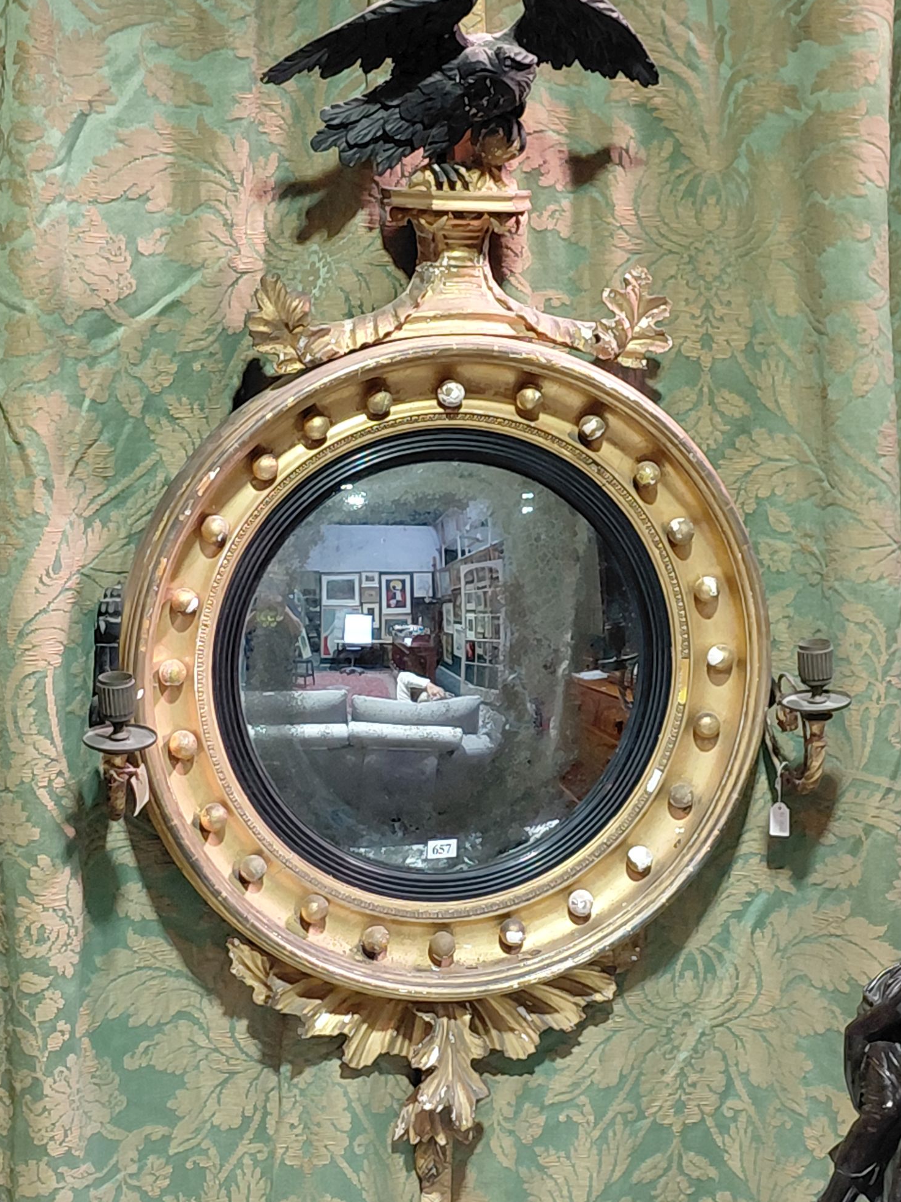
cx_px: 456
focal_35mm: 26
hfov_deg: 53.1
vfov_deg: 67.3
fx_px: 903
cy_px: 591
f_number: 1.8
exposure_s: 1/120
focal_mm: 4.69
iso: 250
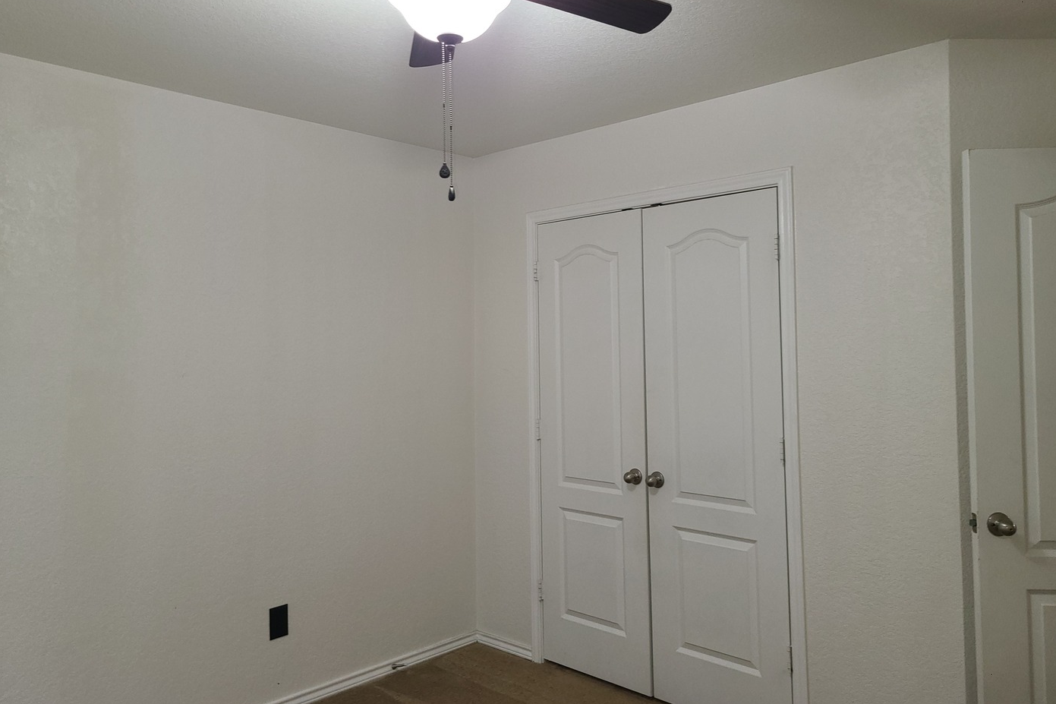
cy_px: 333
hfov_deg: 65.5
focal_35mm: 28
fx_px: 821
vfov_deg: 46.4
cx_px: 544
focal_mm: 5.4
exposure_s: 1/40
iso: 100
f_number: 1.8
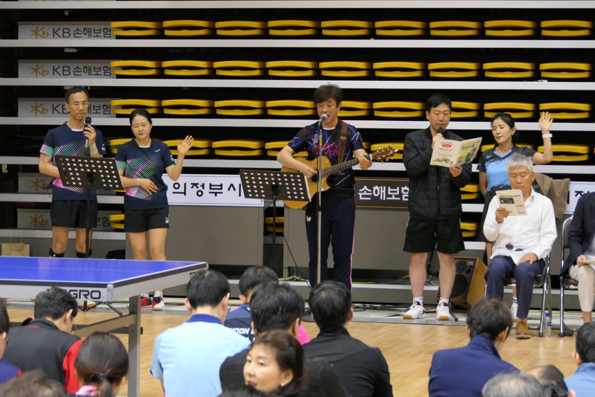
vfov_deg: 10.8
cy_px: 198
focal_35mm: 127
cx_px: 298
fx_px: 2099
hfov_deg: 16.1
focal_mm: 46.5
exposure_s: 1/80
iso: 1250
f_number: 4.2
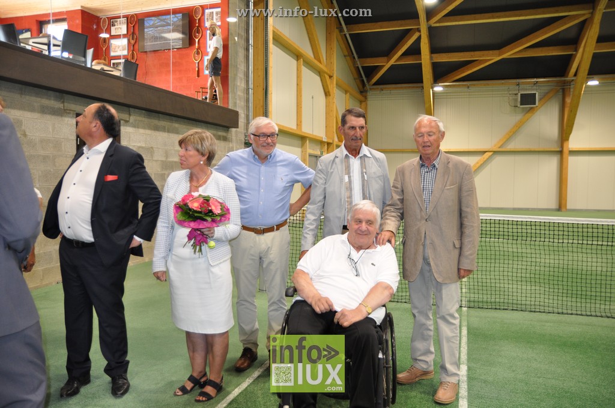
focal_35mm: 28
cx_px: 308
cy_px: 204
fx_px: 486
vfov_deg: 45.6
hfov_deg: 64.6
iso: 640
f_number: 2.8
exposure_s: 1/125
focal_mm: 19
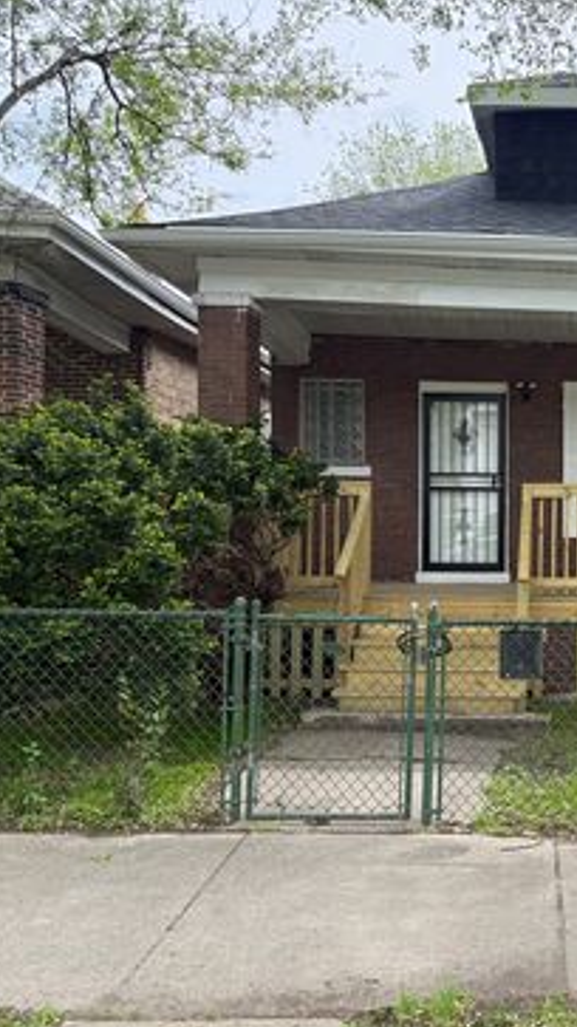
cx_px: 594
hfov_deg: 30.2
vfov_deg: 55.3
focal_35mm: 36
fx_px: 980
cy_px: 525
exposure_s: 1/1174
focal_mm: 6.76
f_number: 1.78
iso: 100
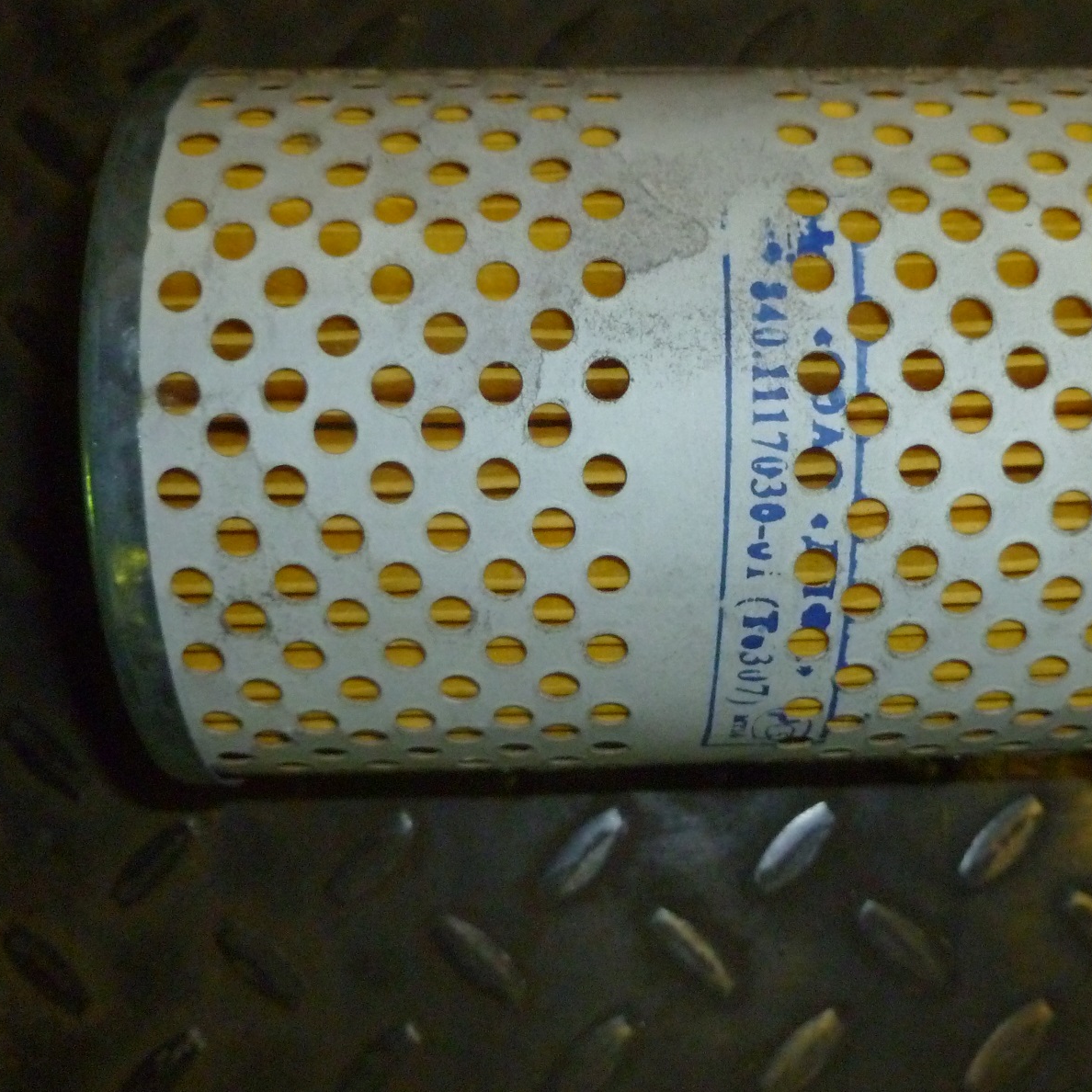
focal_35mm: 45
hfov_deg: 37.3
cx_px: 701
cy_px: 524
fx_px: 1606
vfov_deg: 37.5
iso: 400
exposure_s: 1/30
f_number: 3.3
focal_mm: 5
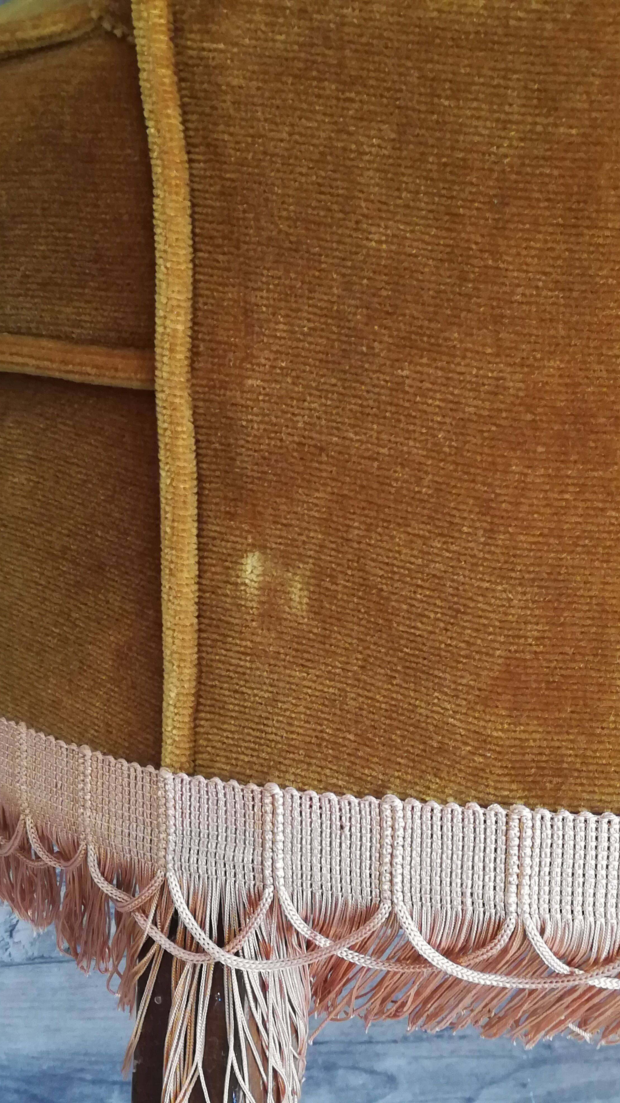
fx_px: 1403
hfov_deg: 24.9
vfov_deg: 42.9
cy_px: 552
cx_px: 259
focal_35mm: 48
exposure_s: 1/33.3
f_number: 2.2
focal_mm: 3.83
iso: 320
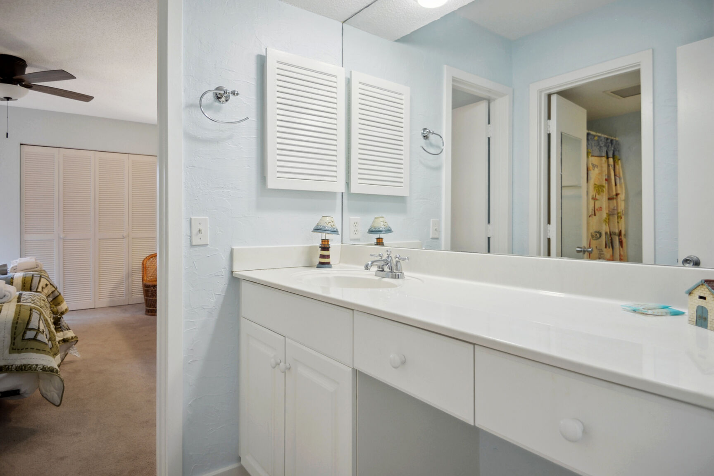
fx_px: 397
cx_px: 357
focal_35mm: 20
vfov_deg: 61.9
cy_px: 238
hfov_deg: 84.0
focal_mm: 20
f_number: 3.5
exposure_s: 1/50
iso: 400
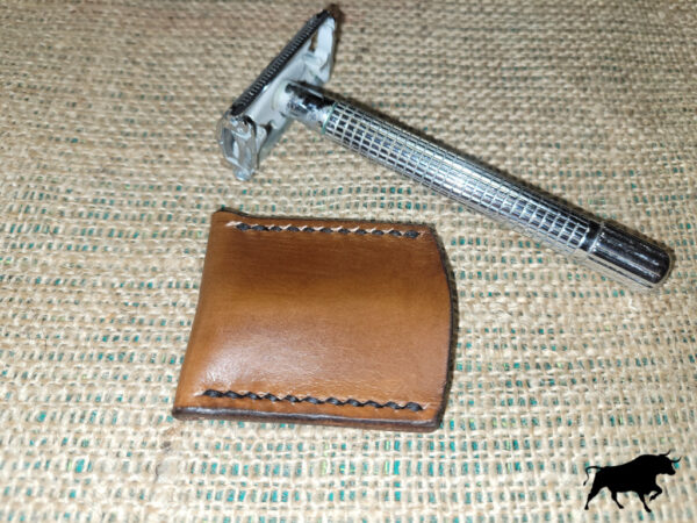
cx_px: 348
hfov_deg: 67.3
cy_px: 262
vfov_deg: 53.1
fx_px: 524
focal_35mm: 26
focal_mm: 5.4
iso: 40
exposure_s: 1/181
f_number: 1.8
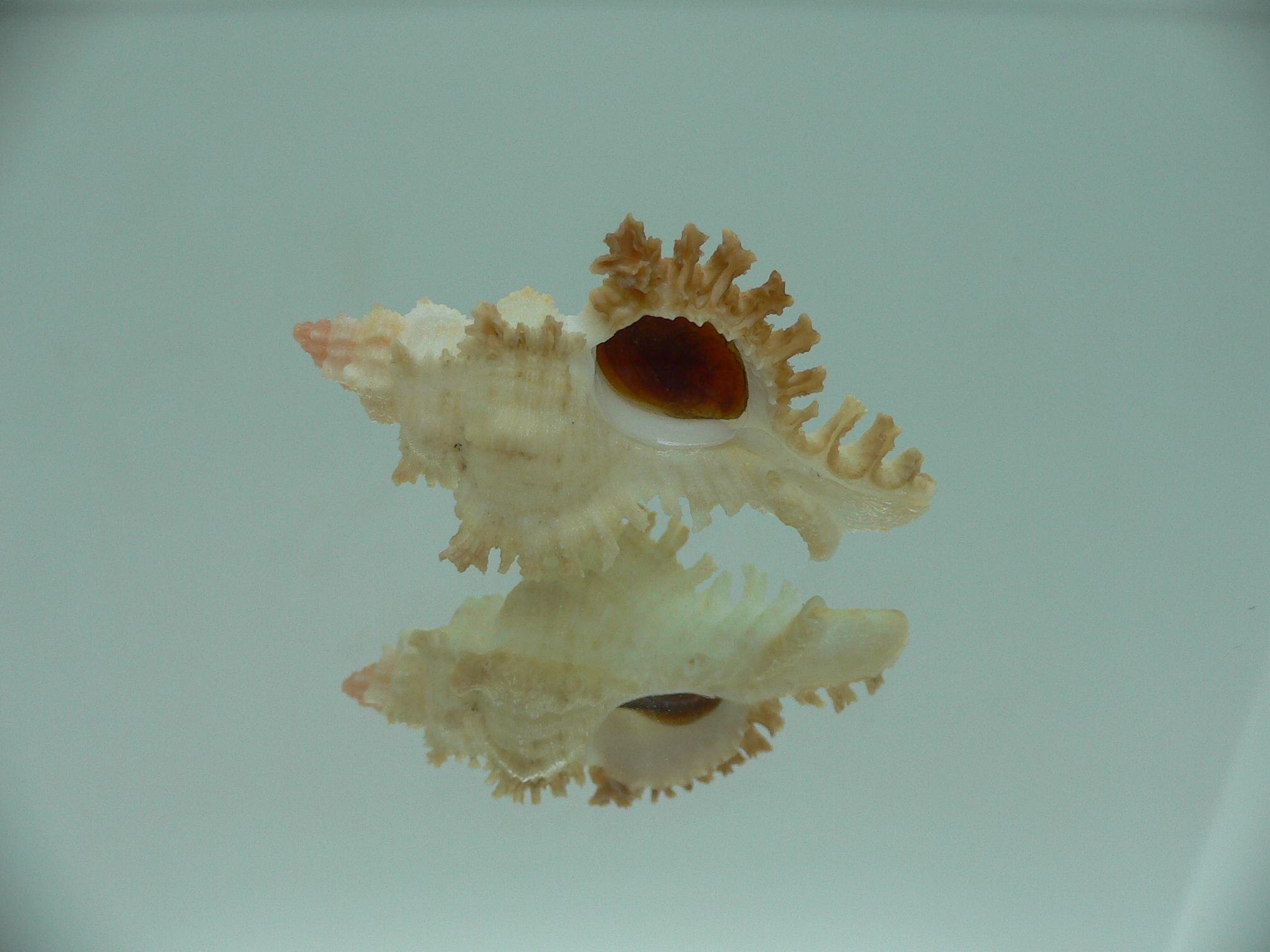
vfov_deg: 40.7
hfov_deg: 52.6
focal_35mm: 35
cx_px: 635
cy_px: 476
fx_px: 1284
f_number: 2.8
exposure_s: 1/60
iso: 80
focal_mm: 4.6
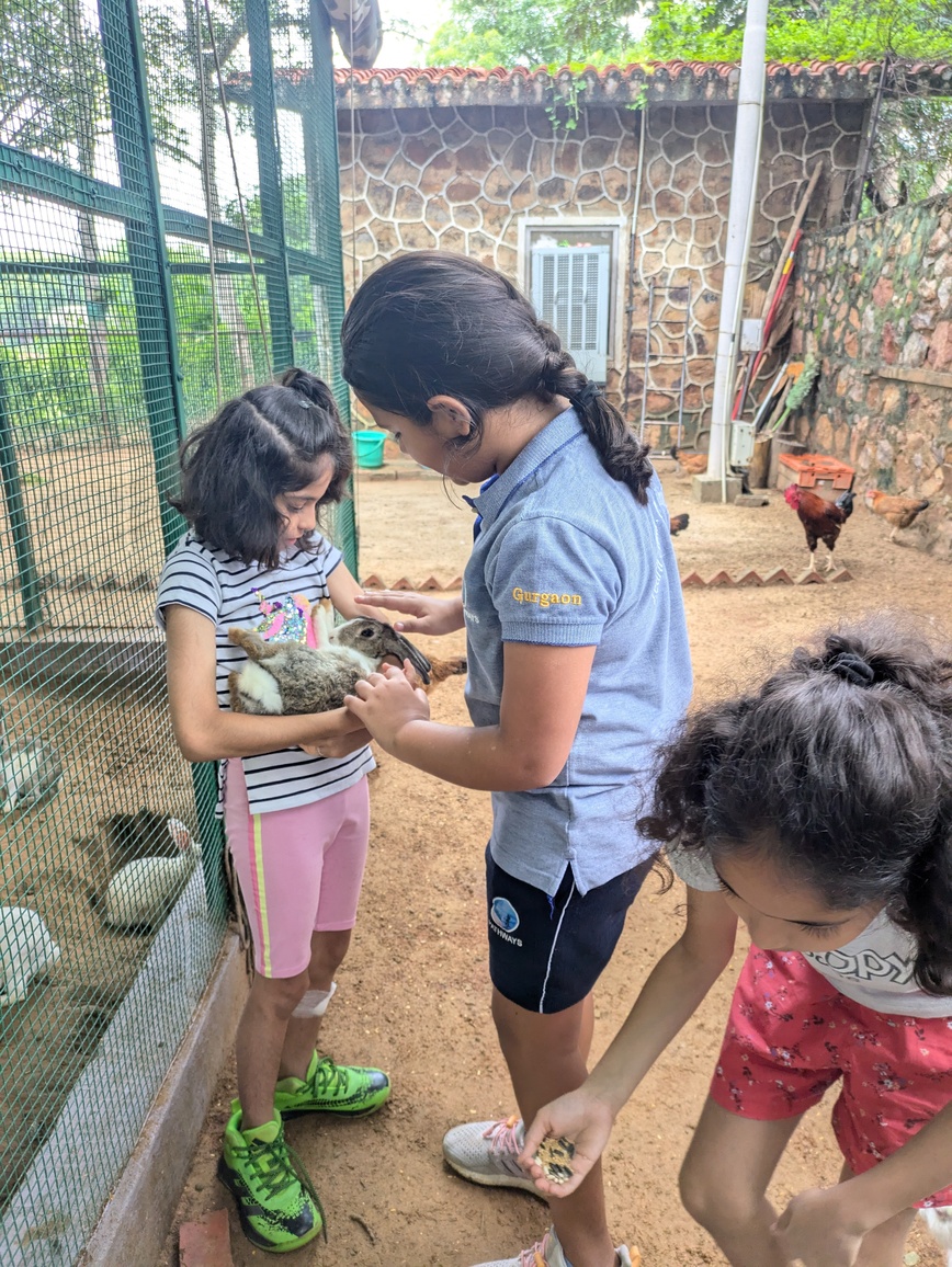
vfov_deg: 69.4
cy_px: 634
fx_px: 916
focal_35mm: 25
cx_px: 476
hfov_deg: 54.9
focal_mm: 5.43
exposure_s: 1/172
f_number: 1.89
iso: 84
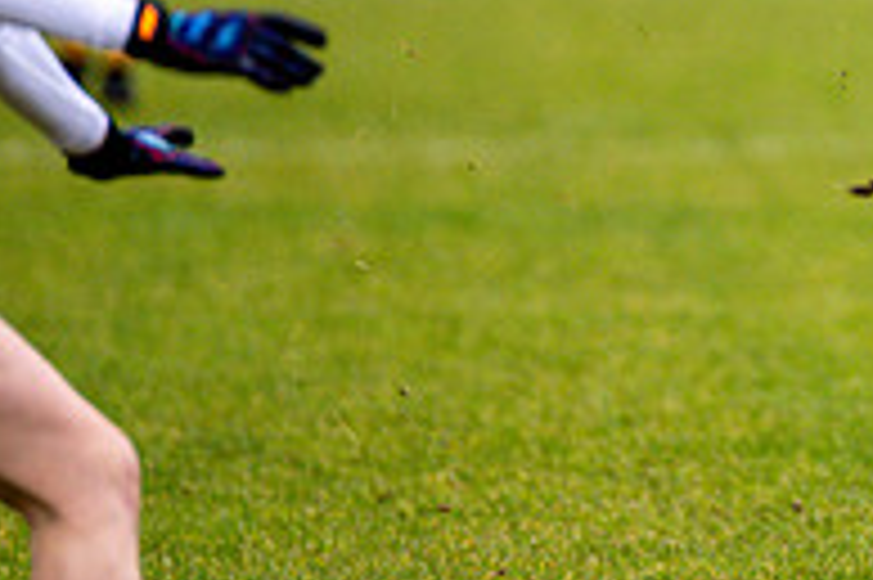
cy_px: -70
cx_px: 1264
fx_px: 21758
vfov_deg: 1.5
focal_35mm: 898
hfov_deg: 2.3
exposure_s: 1/1000
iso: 1800
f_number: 2.8
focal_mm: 300
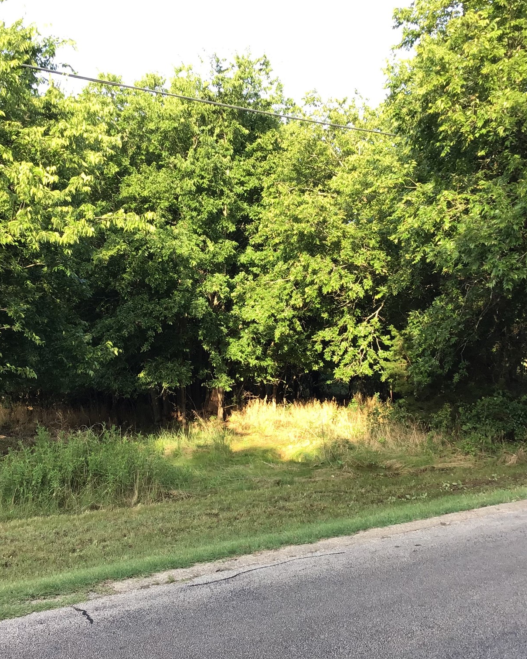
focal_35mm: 41
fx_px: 799
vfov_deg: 44.8
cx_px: 228
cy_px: 334
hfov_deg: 36.4
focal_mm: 3.3
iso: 32
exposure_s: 1/120
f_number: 2.4
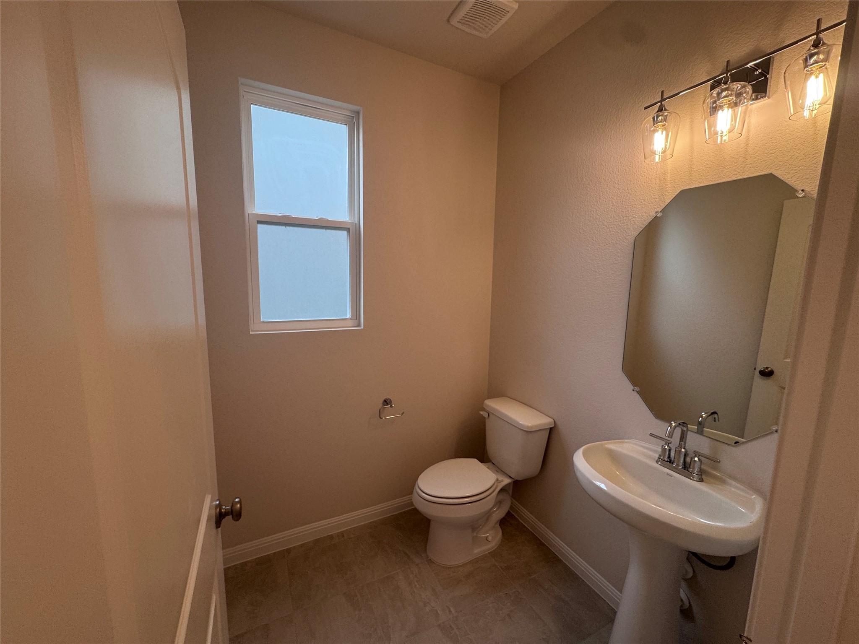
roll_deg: -1.1
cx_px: 430
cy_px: 322
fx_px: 347
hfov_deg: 102.1
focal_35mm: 14
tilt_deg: -7.7
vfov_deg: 85.7
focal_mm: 2.22
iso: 125
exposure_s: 1/120
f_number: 2.2
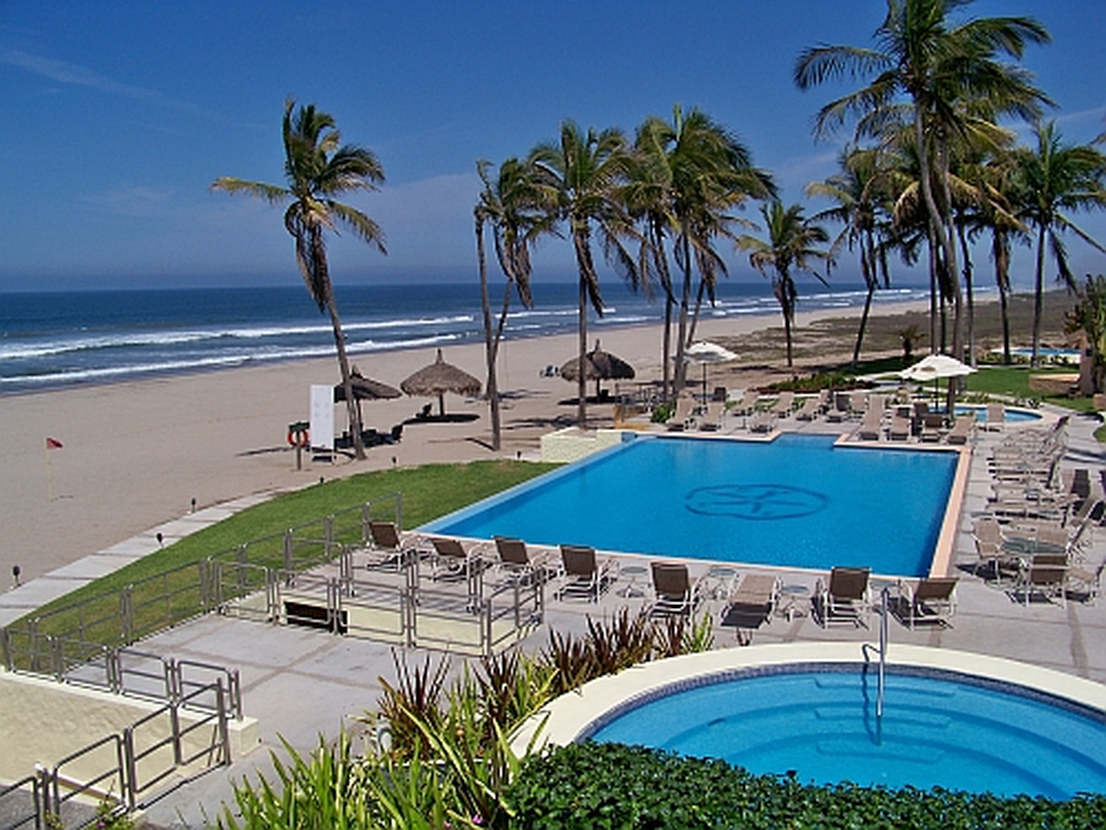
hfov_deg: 55.4
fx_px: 1054
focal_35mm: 33
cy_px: 415
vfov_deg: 42.9
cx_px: 553
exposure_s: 1/1250
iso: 80
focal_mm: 5.85
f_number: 4
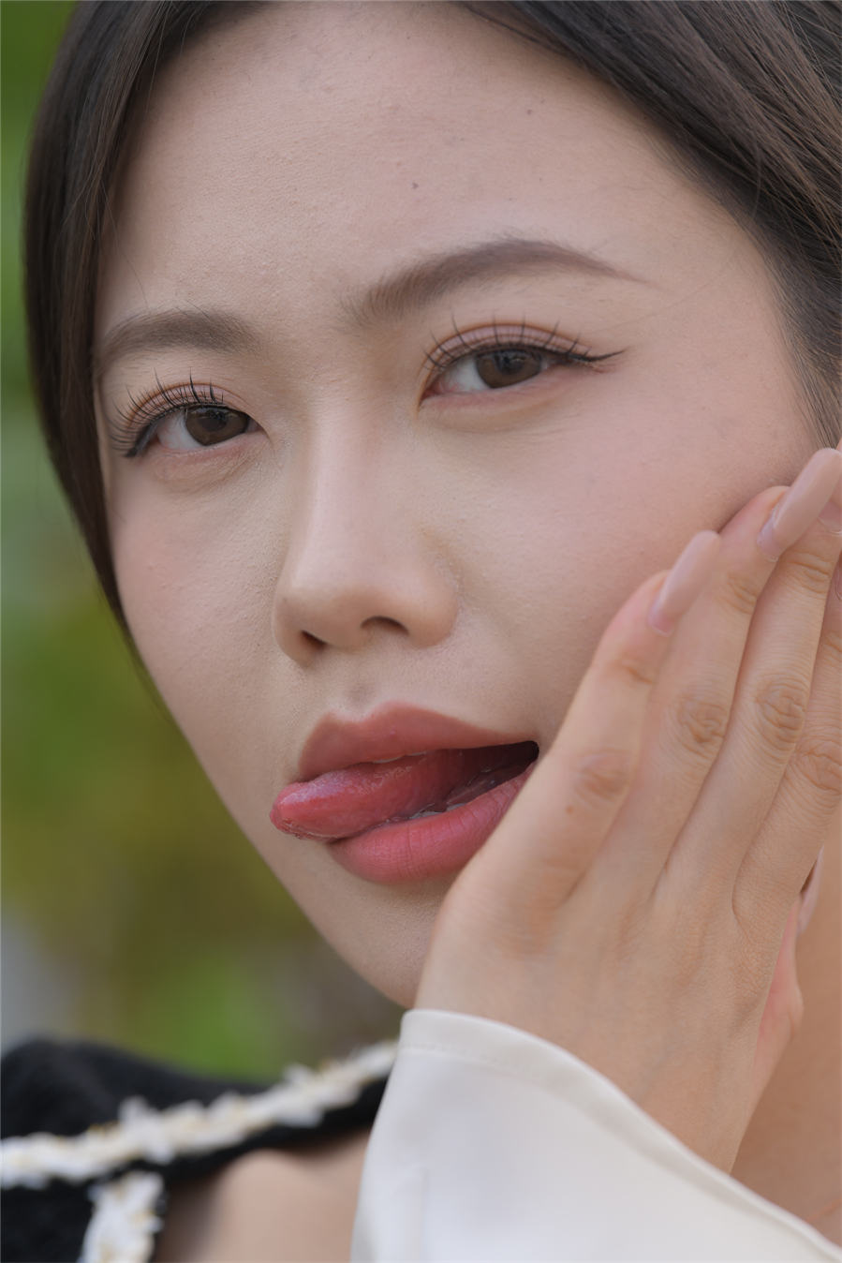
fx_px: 7014
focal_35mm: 200
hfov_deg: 6.9
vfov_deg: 10.3
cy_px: 632
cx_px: 421
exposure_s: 1/250
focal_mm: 200
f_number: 5
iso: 180
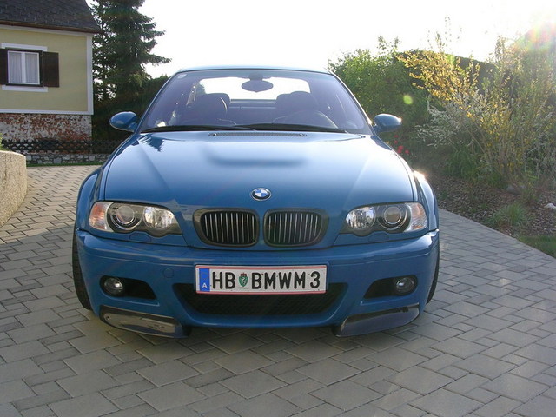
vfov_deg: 37.7
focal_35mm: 38
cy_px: 208
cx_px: 278
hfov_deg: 49.0
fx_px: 610
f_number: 5.6
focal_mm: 5.8
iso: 50
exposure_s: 1/127
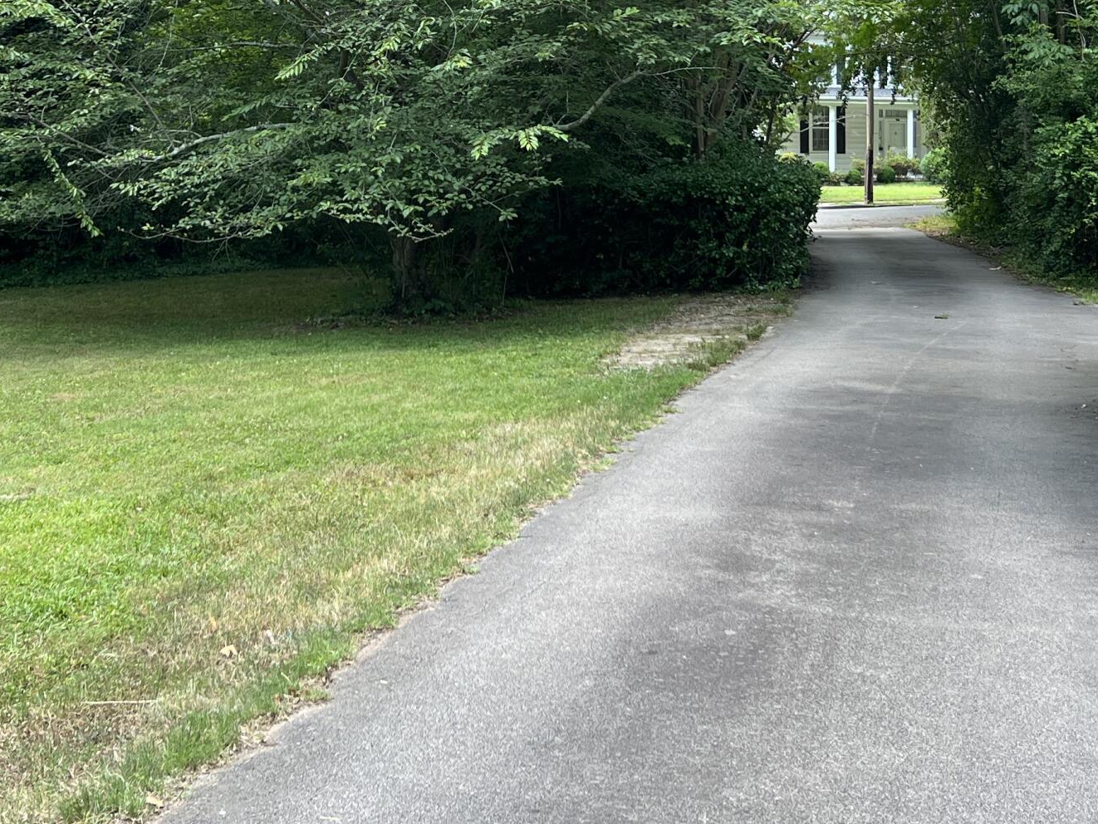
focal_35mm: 59
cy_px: 70
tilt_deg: +2.2
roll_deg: -1.2
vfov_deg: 24.1
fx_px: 1872
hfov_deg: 32.6
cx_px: 440
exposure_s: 1/371
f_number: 1.5
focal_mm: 5.7
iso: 50
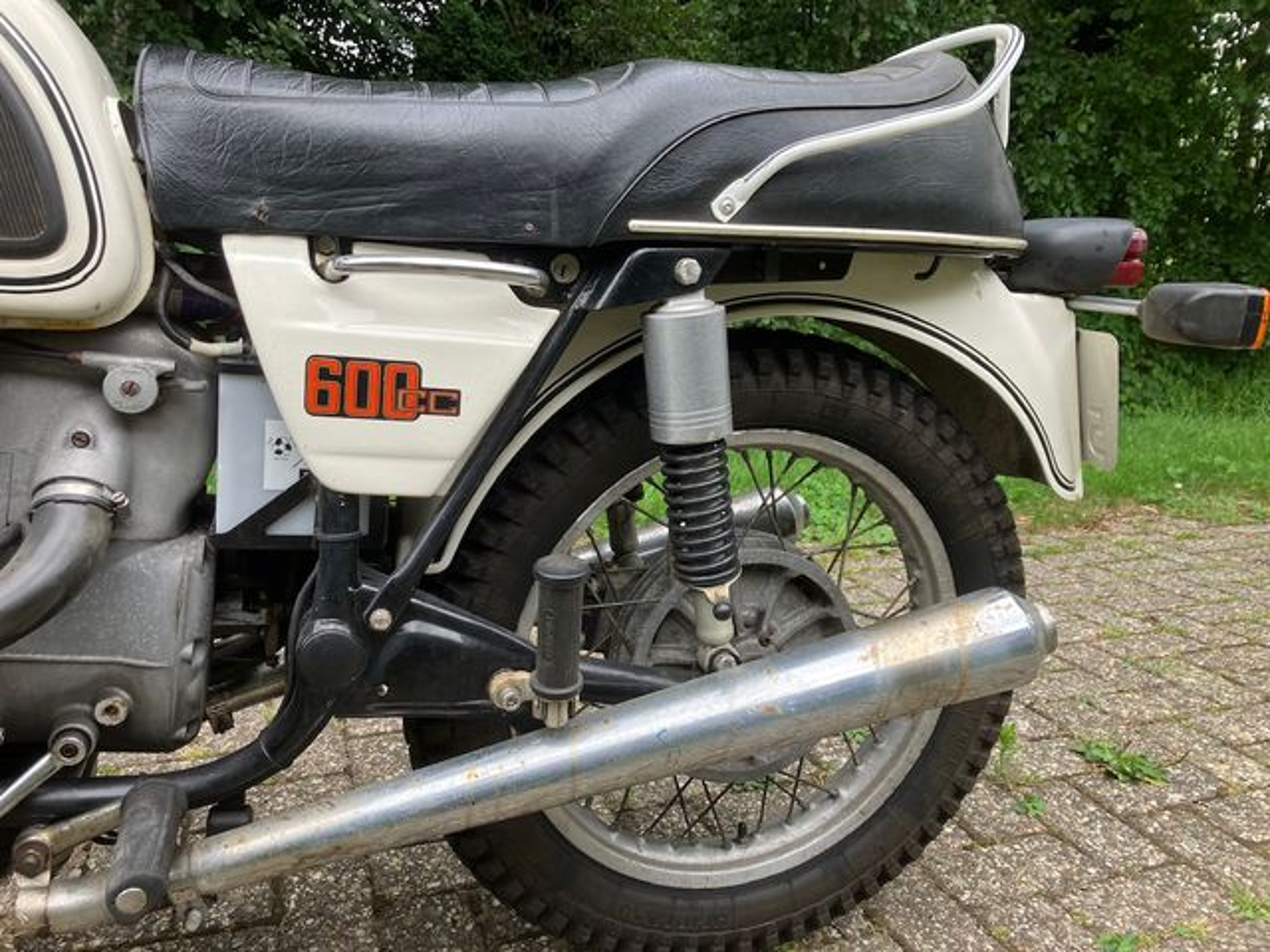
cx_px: 635
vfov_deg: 49.7
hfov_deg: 63.4
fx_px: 1027
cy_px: 476
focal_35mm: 28
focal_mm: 3.99
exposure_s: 1/159
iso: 25
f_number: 1.8
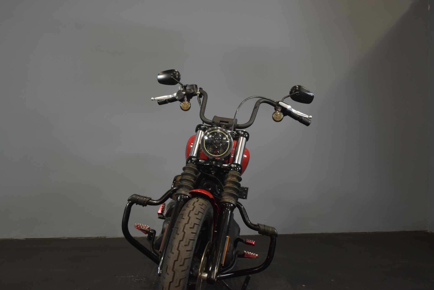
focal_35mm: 36
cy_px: 145
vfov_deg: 36.9
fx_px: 434
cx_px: 217
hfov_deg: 53.1
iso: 560
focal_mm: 24
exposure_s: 1/30
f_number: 4
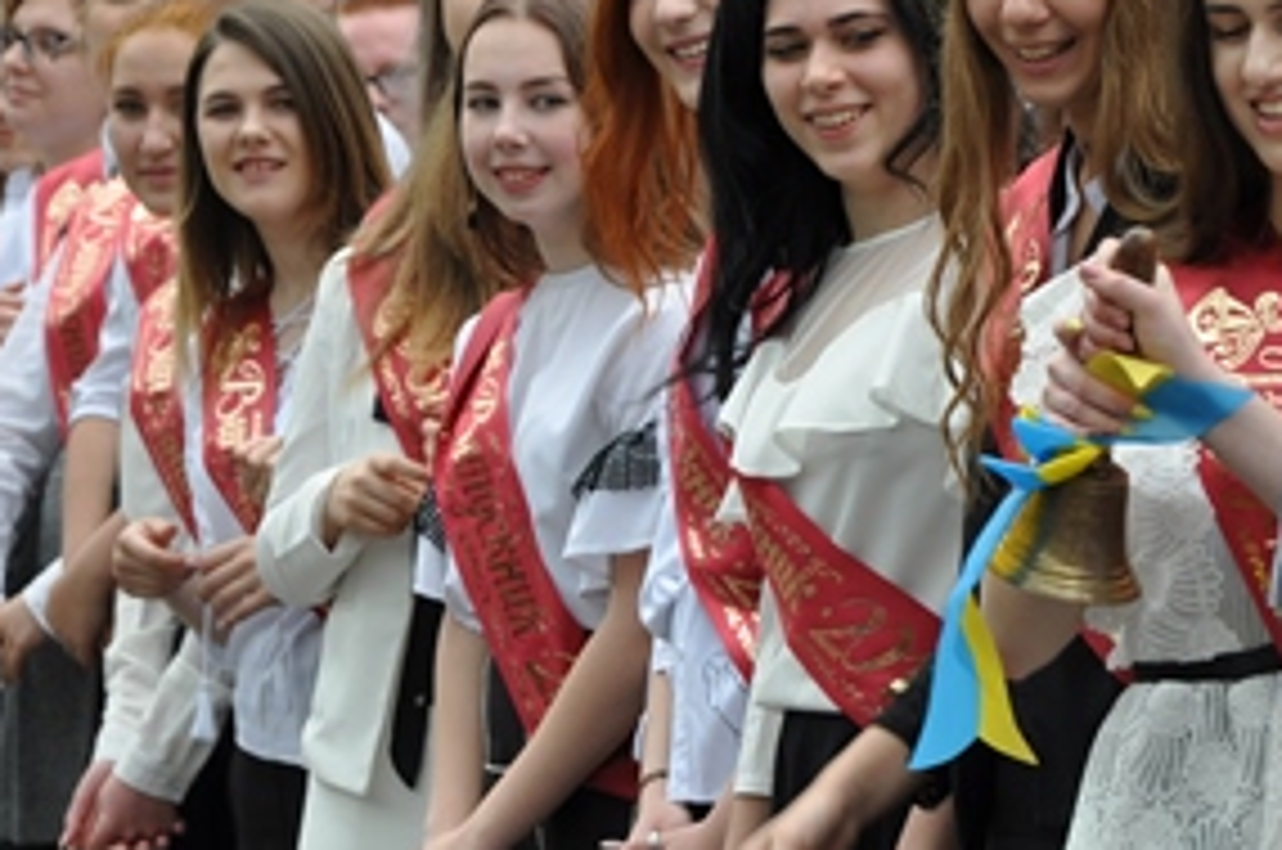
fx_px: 11805
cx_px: 814
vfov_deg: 4.1
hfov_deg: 6.2
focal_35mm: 332
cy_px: 398
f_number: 6.3
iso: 200
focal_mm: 105
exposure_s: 1/160
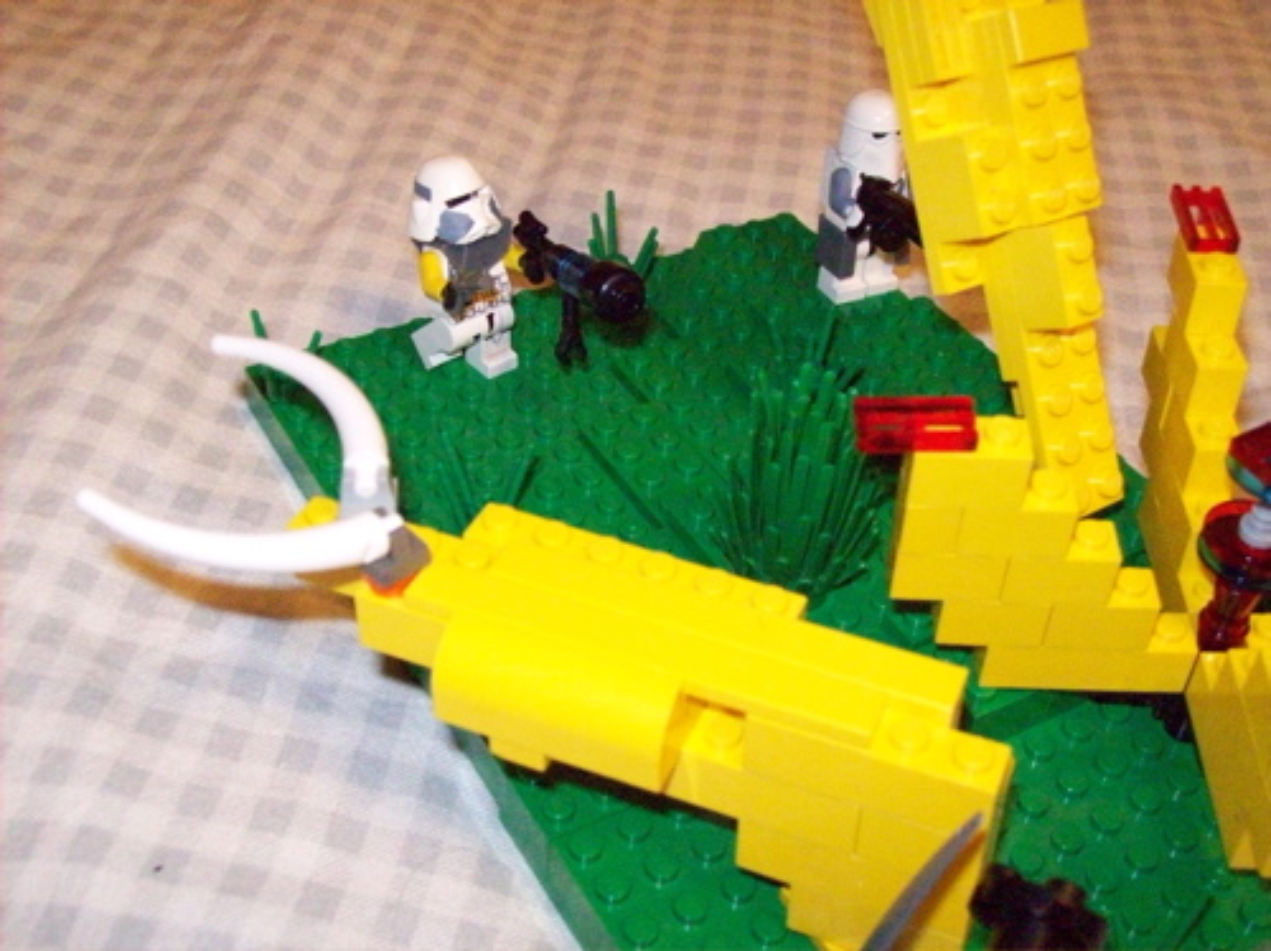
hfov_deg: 42.1
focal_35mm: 45
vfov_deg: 32.1
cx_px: 636
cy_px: 476
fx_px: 1651
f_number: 3
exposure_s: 1/73.6
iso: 800
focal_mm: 7.6
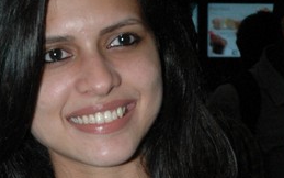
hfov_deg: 11.2
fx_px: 1448
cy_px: 436
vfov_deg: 6.6
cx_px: 141
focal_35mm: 187
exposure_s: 1/125
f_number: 7.1
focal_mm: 31
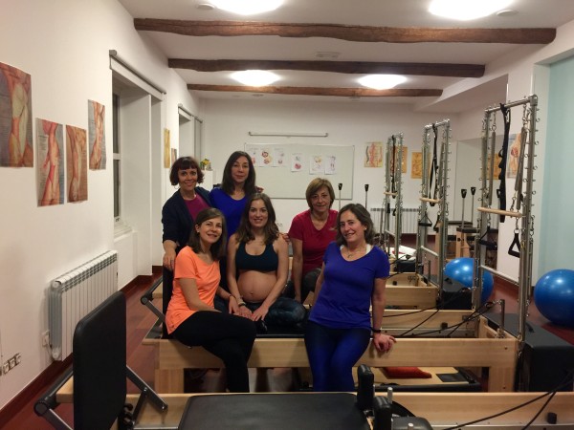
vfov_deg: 48.2
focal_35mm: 29
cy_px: 215
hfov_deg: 61.7
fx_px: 481
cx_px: 287
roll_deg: -1.8
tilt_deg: -3.7
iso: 100
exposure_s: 1/10
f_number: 2.2
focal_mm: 4.15
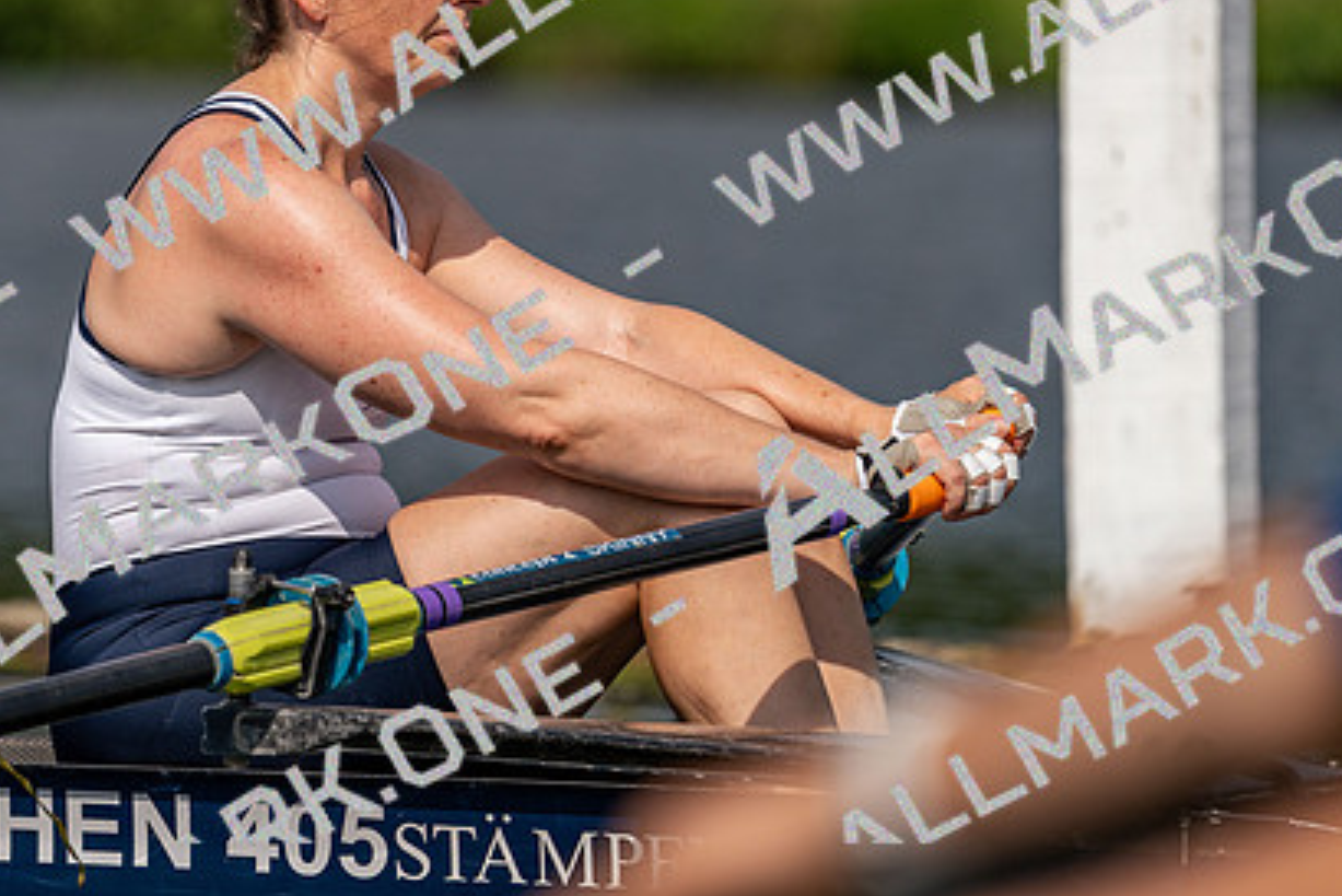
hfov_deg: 3.1
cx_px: 476
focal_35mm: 667
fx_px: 24872
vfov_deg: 2.1
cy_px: 281
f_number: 6.3
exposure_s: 1/1600
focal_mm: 470
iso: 125
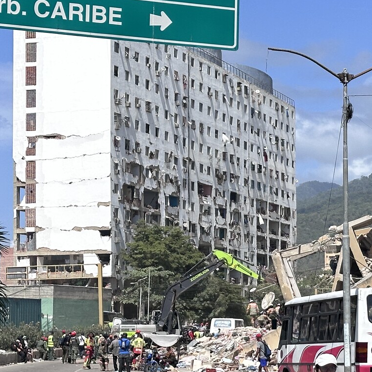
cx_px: 325
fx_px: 1362
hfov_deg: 15.4
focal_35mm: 112
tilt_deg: +5.3
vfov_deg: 15.5
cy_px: 216
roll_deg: +0.1
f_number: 1.78
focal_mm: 6.86
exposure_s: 1/6623
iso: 64
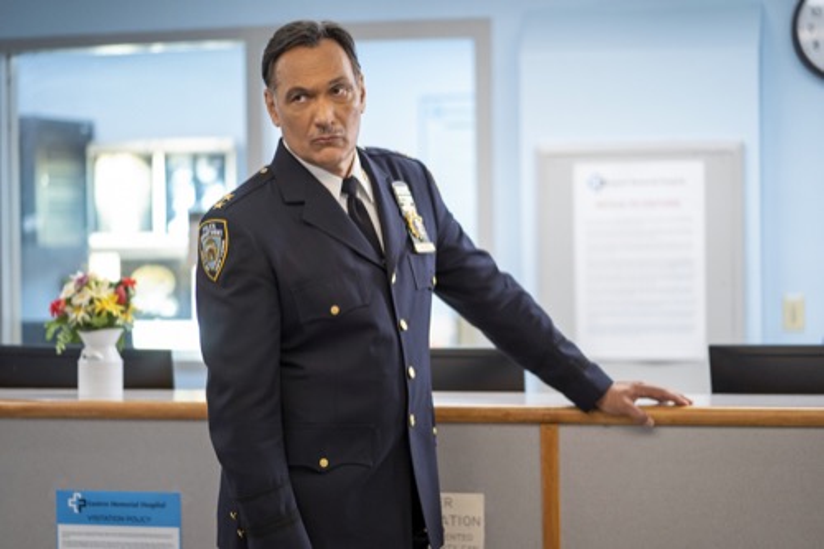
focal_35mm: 85
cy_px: 274
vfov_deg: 16.1
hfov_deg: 23.9
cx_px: 412
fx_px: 1945
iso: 1600
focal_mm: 85
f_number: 1.8
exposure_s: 1/400
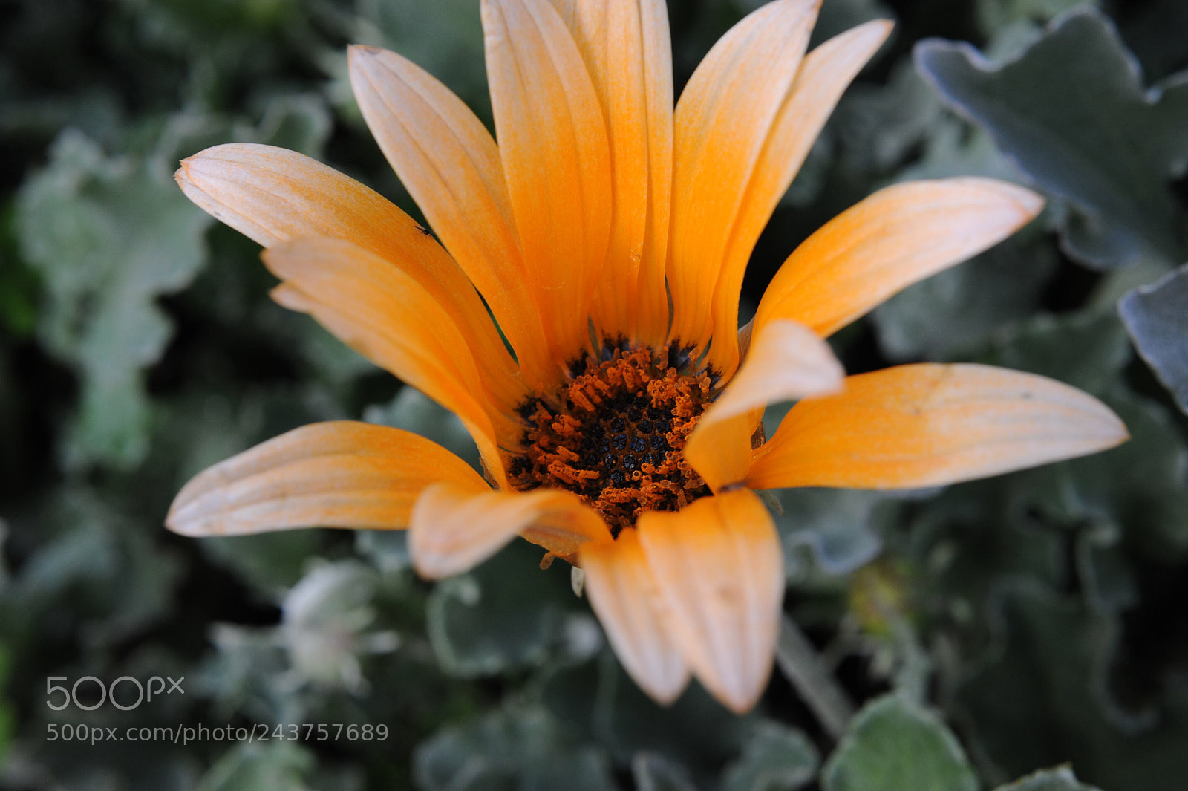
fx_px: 1649
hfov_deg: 39.6
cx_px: 594
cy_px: 396
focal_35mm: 50
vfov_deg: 27.0
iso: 640
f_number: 11
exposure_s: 1/160
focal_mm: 50
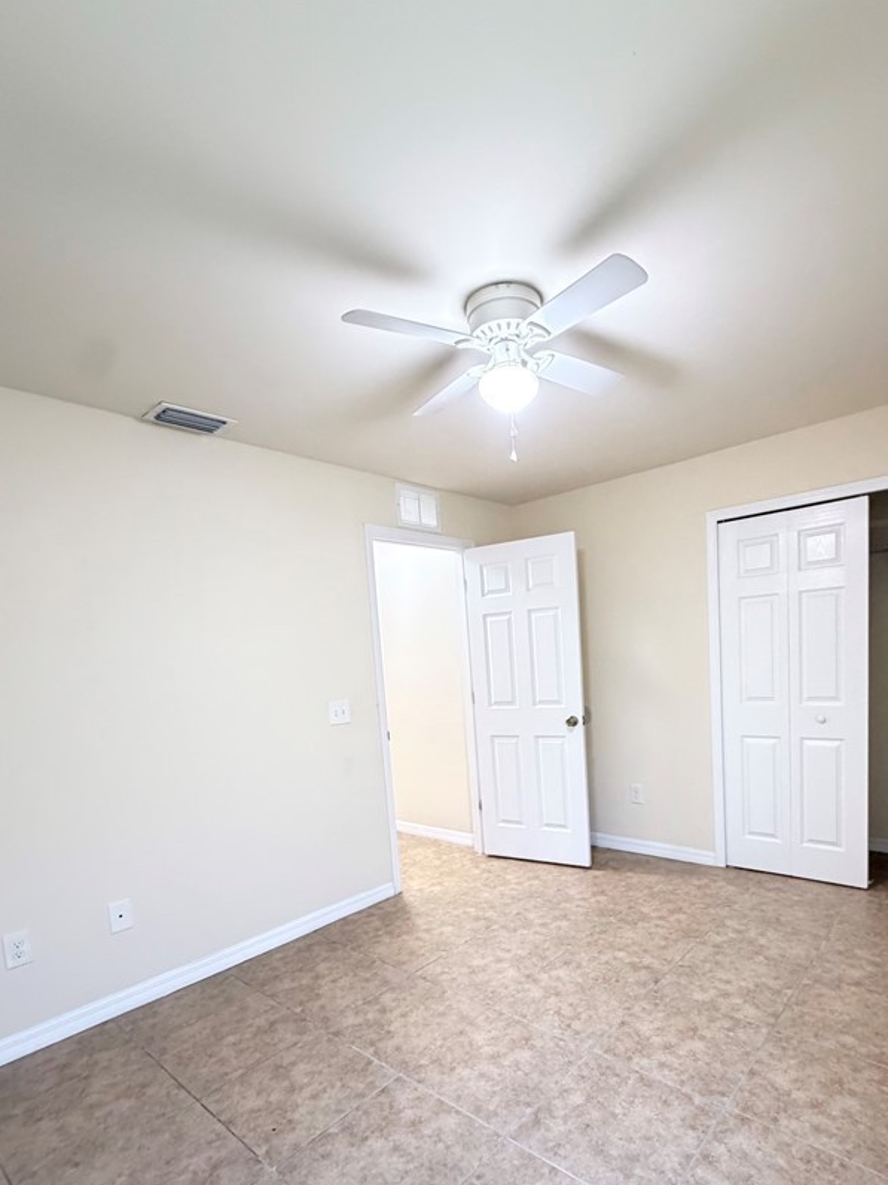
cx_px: 507
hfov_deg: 71.2
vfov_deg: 86.3
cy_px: 728
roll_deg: +3.4
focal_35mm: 18
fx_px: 616
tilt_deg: -5.9
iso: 640
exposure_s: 1/60
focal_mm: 2.22
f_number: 2.2
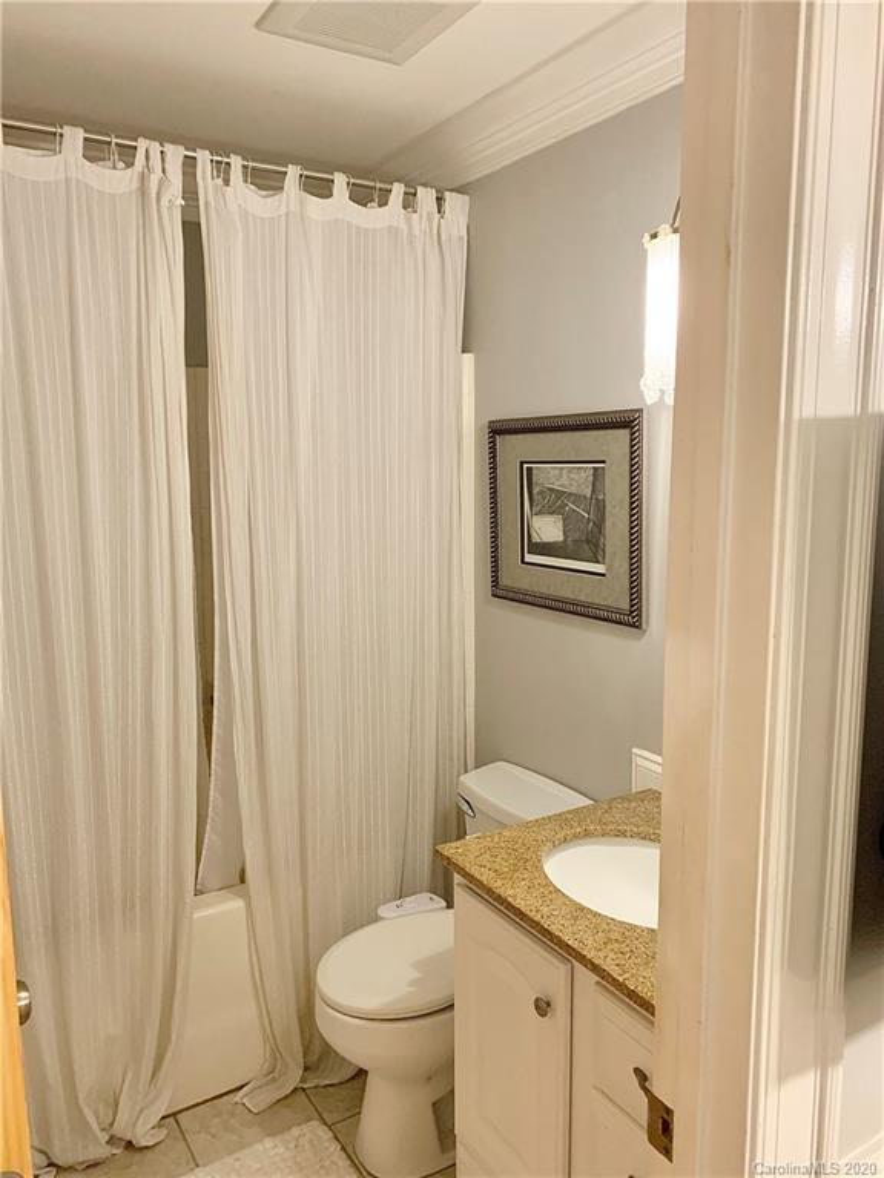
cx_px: 442
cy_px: 589
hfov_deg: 53.1
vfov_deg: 67.3
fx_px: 885
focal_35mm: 26
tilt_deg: -7.9
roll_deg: +0.1
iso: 400
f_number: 1.8
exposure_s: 1/60
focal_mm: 4.25
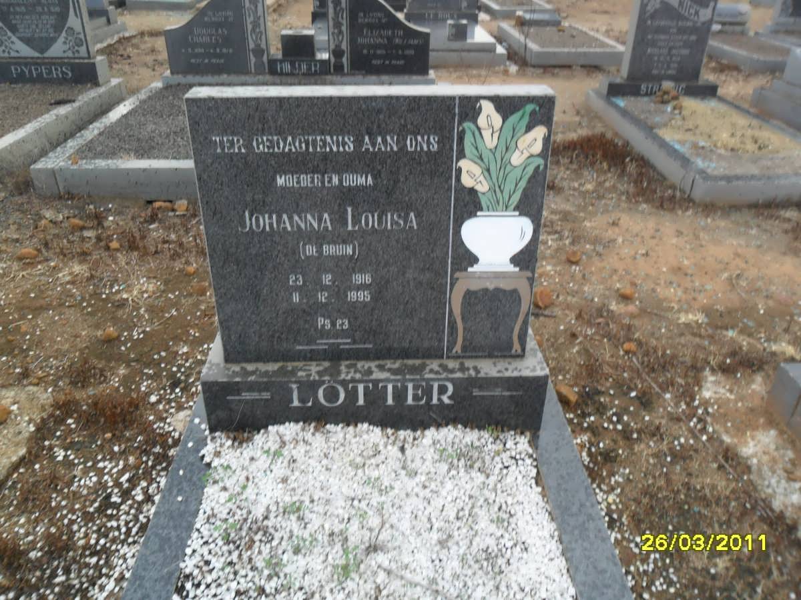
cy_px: 300
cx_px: 400
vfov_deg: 51.4
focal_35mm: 27
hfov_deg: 65.3
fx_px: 625
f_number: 3.5
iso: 100
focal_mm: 4.9
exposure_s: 1/60
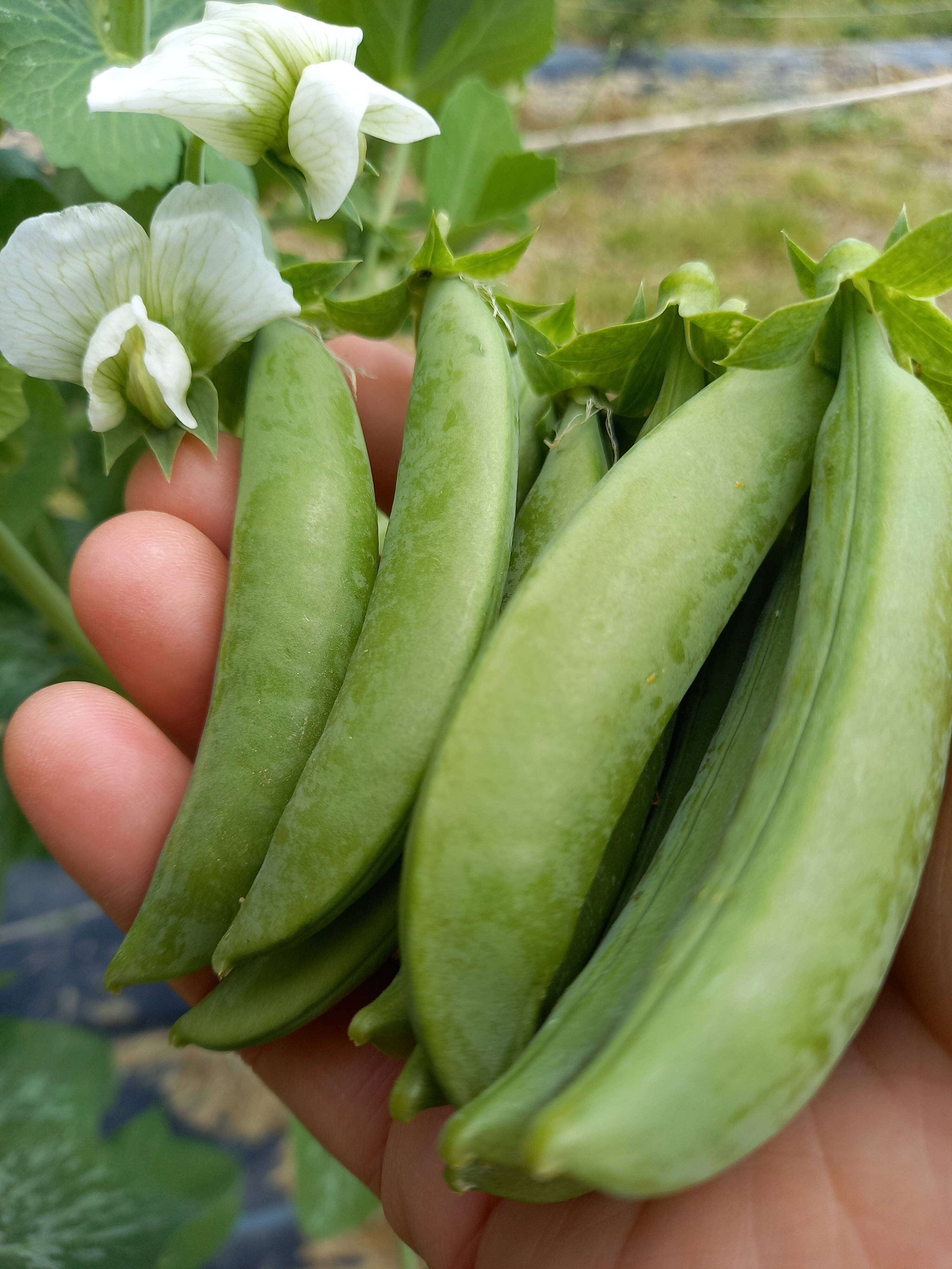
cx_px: 476
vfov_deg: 69.4
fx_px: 917
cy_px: 634
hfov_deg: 54.9
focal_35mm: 25
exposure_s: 1/457
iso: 50
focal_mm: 4.65
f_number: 1.8
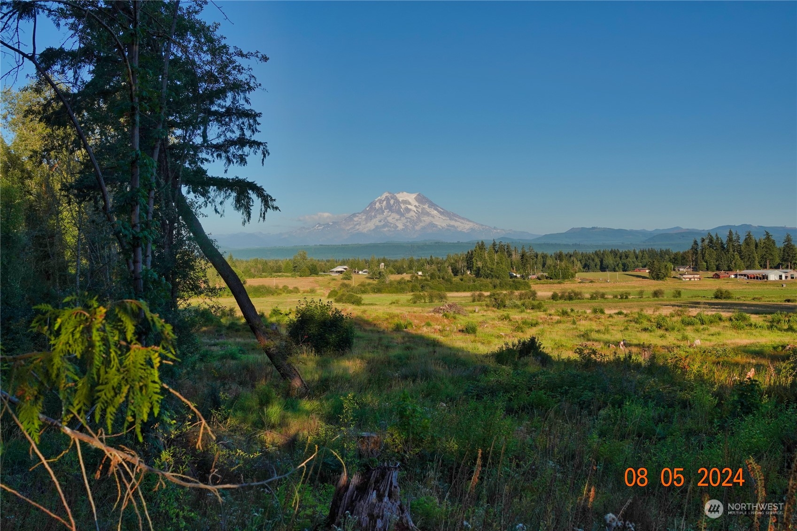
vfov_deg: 34.2
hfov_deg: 49.6
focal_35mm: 39
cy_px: 266
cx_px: 398
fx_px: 863
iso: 100
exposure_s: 1/800
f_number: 4
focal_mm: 14.16
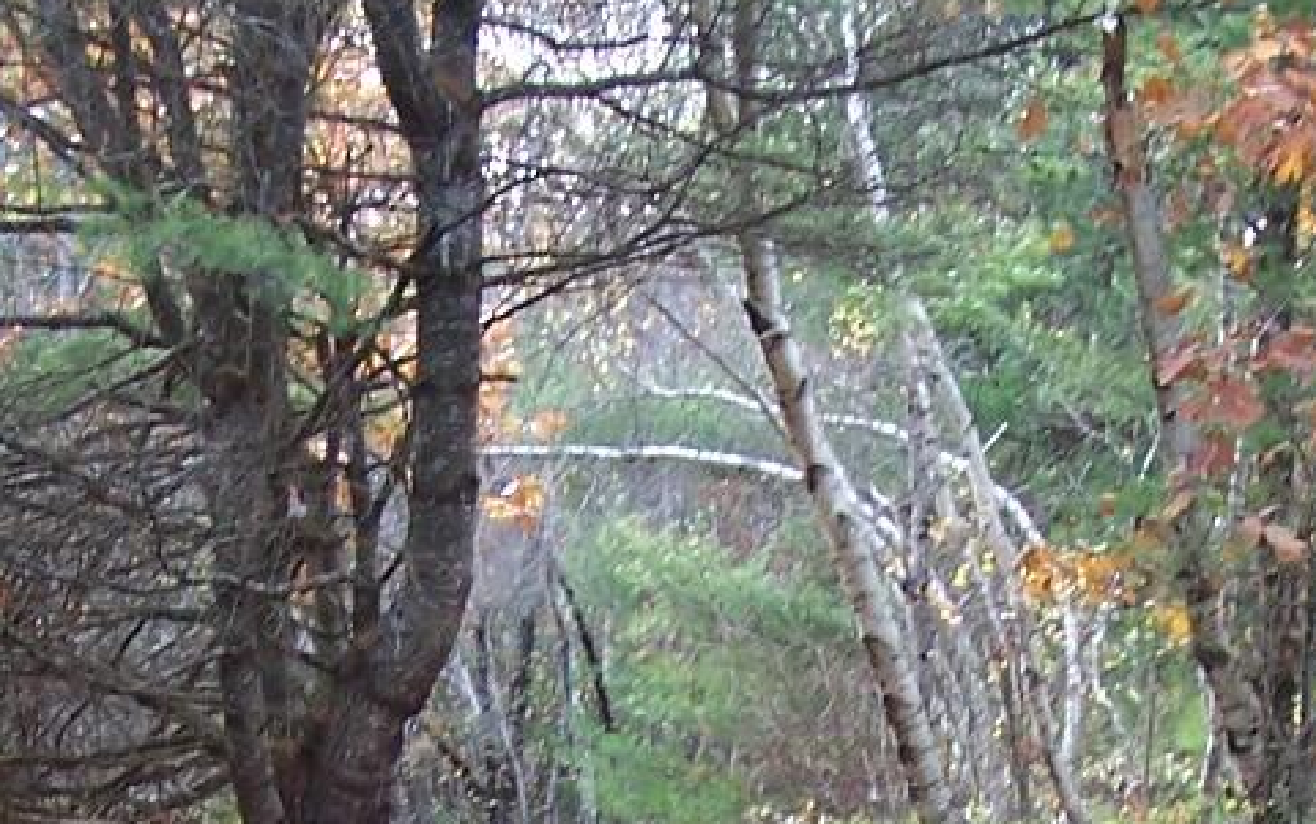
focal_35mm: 130
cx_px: 720
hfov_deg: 16.1
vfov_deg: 9.8
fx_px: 4664
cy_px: 1191
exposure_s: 1/80
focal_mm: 6.3
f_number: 2.8
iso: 80
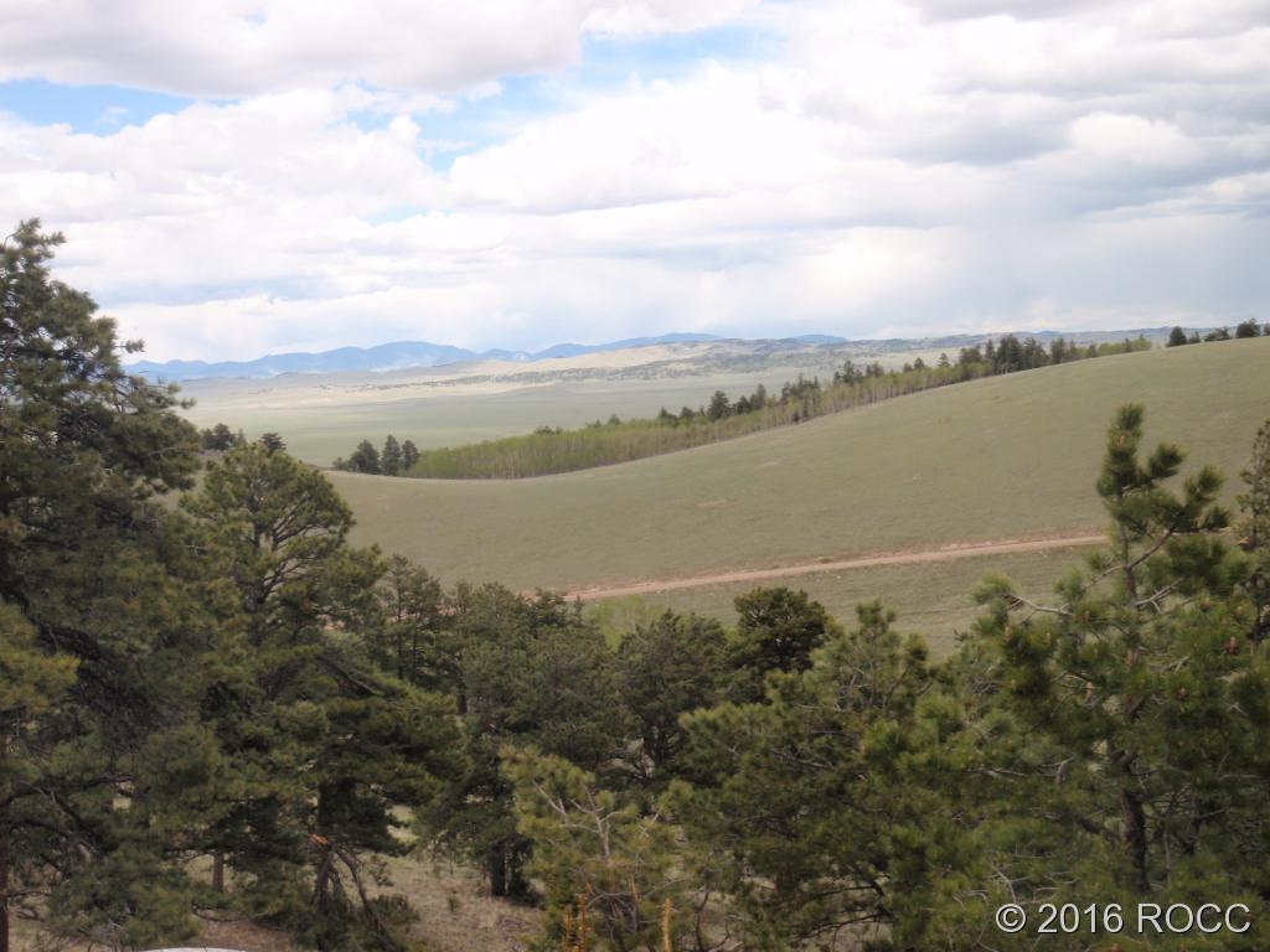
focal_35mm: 49
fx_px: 1798
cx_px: 635
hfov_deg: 38.9
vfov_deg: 29.7
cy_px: 476
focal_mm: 8.89
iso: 64
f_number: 6.3
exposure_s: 1/125
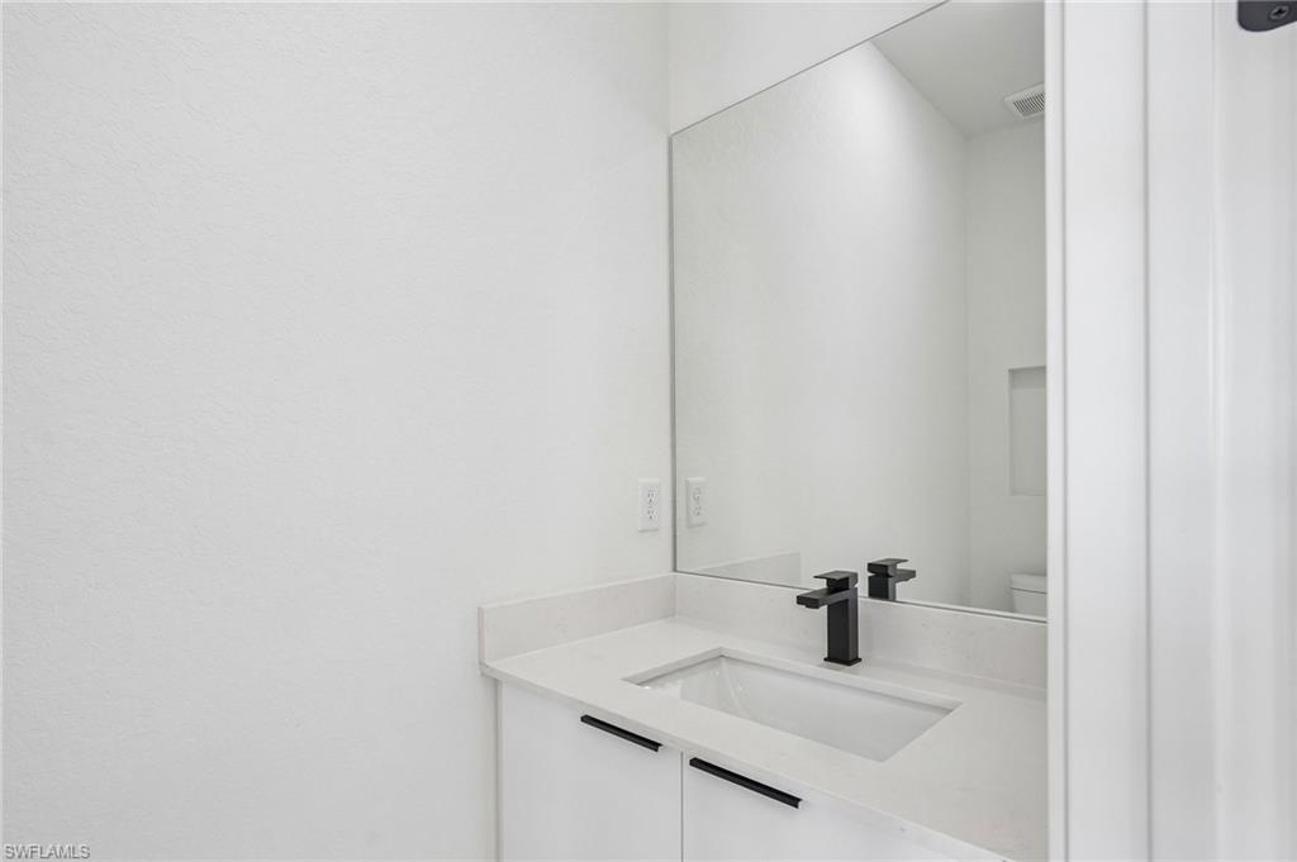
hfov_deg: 95.0
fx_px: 594
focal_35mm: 16
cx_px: 648
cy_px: 431
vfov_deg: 72.0
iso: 400
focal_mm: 16.5
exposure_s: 1/60
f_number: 8
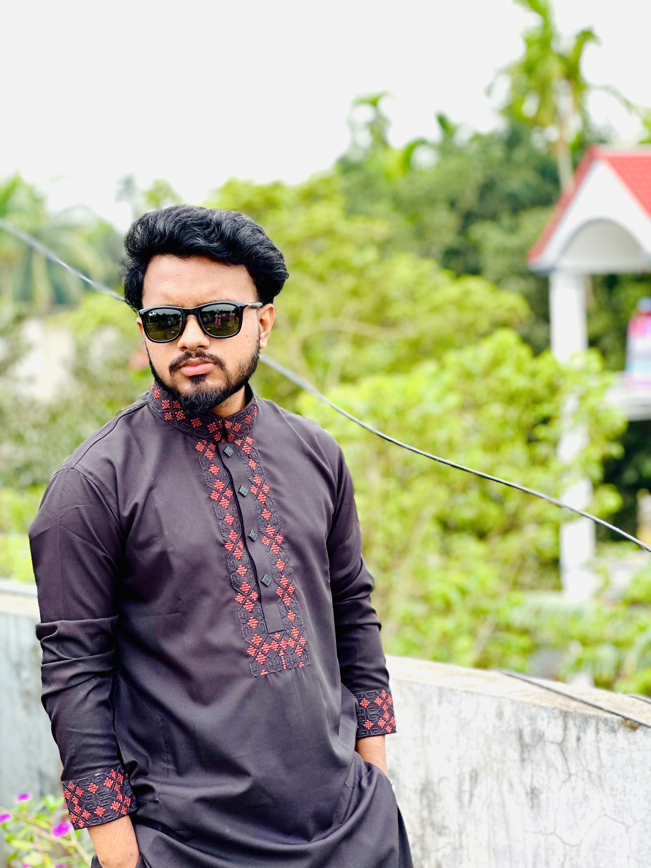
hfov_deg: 19.1
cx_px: 326
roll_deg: +1.7
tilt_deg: -2.5
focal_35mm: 77
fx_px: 1931
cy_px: 434
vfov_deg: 25.3
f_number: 2.8
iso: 40
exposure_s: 1/148
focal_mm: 9
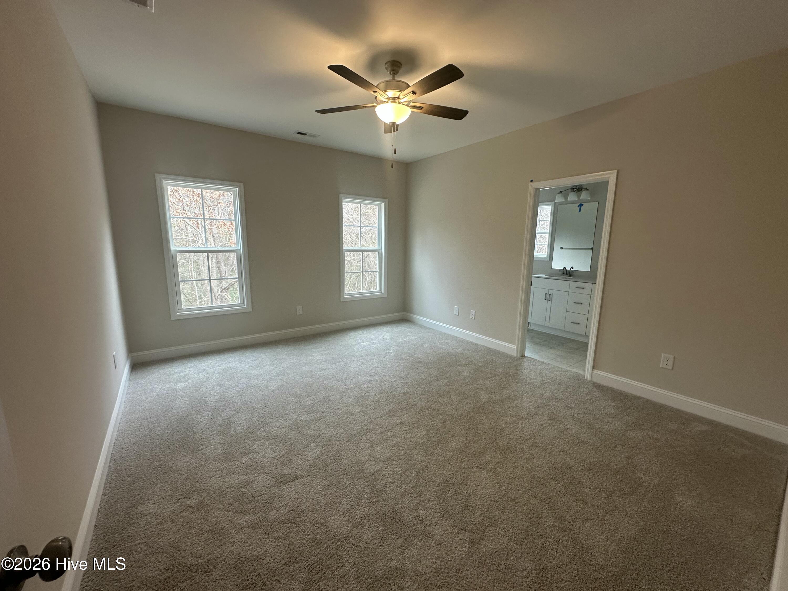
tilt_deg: -9.3
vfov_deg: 85.7
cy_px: 296
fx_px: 319
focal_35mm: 14
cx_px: 394
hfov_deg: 102.1
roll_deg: -0.9
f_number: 2.2
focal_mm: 2.22
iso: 160
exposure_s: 1/120
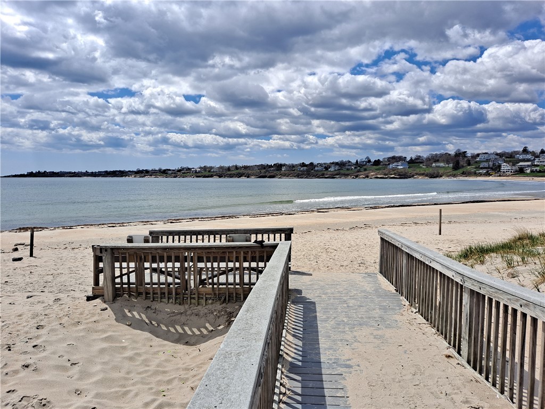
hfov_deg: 69.4
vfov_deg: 54.9
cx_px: 272
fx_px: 394
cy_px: 204
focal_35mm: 25
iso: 32
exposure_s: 1/2105
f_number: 2
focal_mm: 4.6
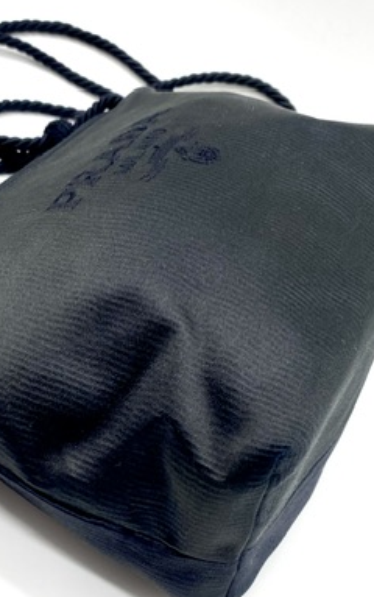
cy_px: 405
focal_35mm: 46
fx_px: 749
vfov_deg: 42.8
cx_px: 104
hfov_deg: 27.7
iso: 32
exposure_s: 1/389
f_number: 1.8
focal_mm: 4.25
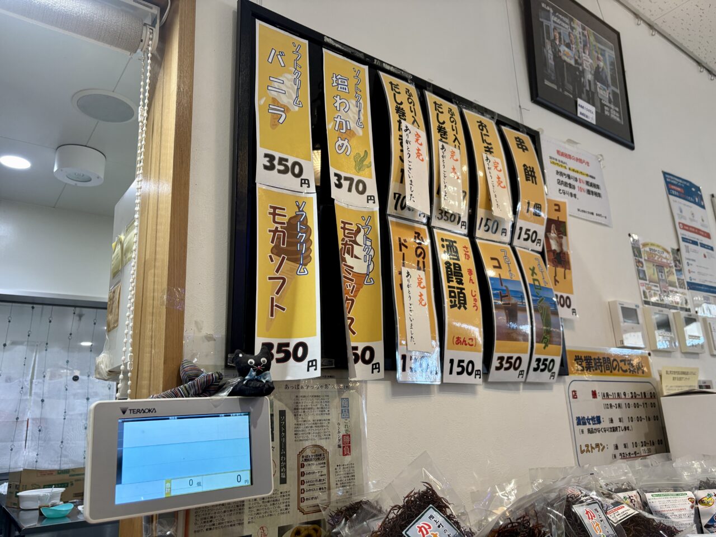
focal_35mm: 26
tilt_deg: +15.9
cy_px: 268
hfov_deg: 67.3
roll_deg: +3.5
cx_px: 358
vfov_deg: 53.1
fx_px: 538
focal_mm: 5.96
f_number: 1.6
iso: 125
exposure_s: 1/100
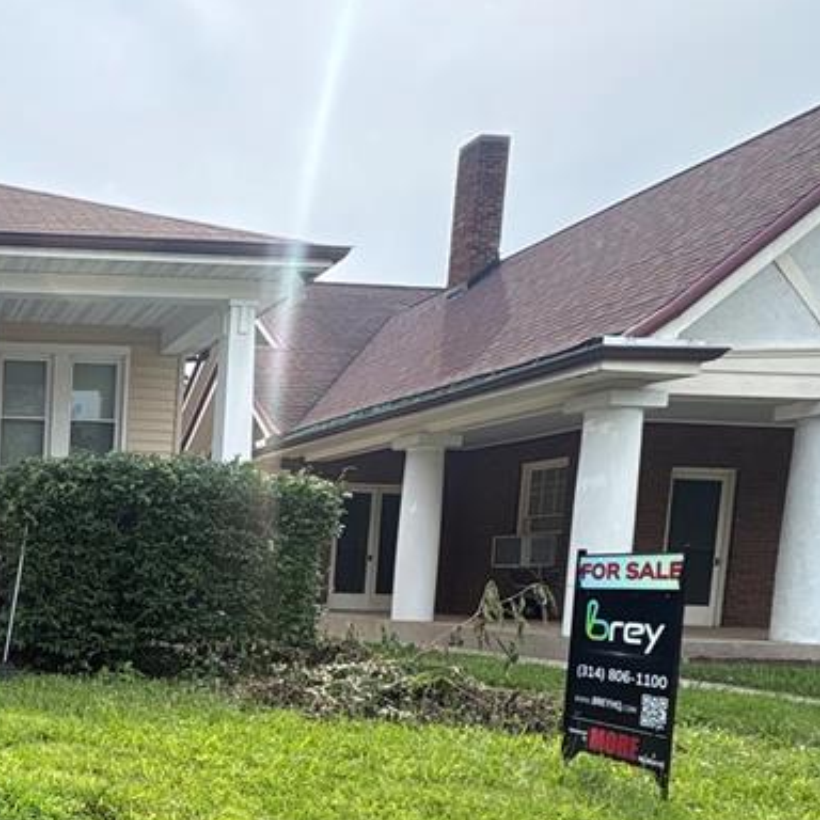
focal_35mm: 33
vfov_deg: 47.4
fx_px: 884
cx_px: -130
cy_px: 641
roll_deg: -1.0
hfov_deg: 38.7
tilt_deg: -3.3
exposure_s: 1/741
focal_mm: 2.22
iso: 40
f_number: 2.2
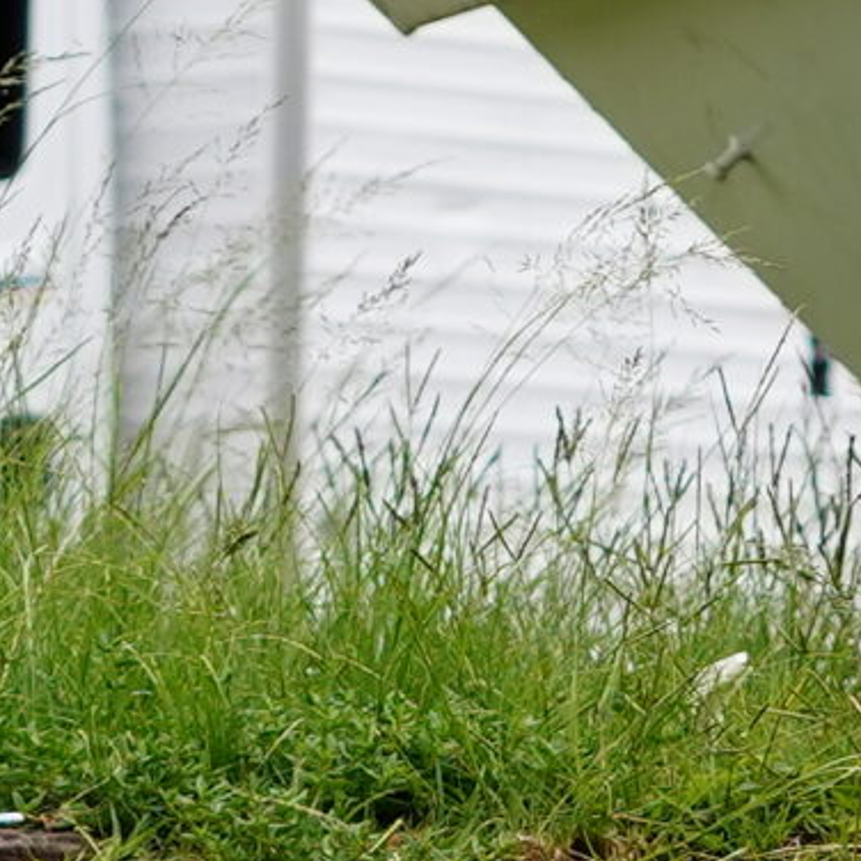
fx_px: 12213
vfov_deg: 4.0
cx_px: 2922
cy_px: -594
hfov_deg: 3.9
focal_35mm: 434
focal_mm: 50
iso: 250
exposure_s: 1/2000
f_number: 3.2
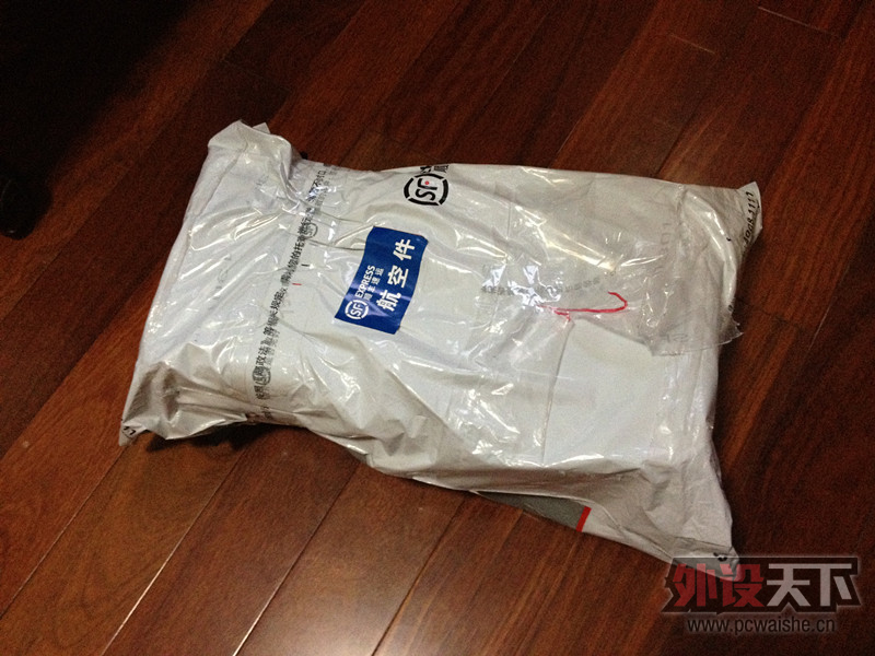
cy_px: 328
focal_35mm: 35
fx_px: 885
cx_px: 438
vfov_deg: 40.7
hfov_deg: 52.6
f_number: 2.4
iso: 400
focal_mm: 4.28
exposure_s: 1/20
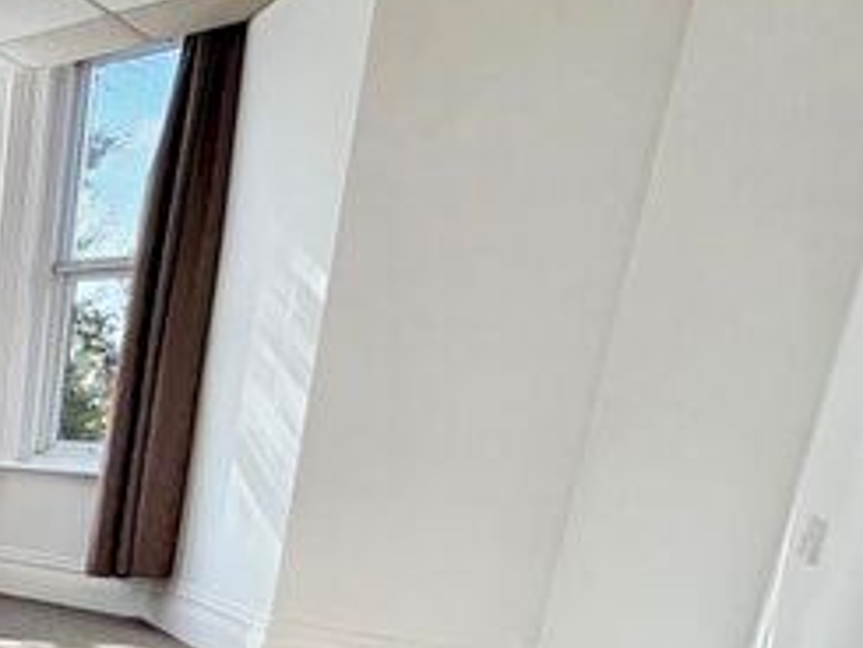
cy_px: 650
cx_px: -268
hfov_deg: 33.6
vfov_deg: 33.0
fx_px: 998
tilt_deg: -12.8
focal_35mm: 40
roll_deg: -2.8
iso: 50
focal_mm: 2.22
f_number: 2.2
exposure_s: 1/227
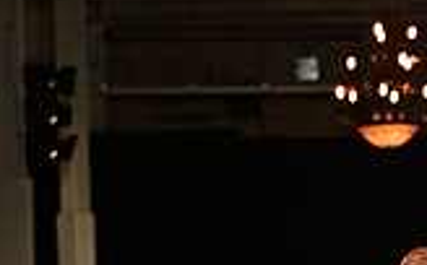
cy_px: 712
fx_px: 3858
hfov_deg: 6.3
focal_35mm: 332
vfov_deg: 3.9
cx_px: 456
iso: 1000
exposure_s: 1/125
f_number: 6.3
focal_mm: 92
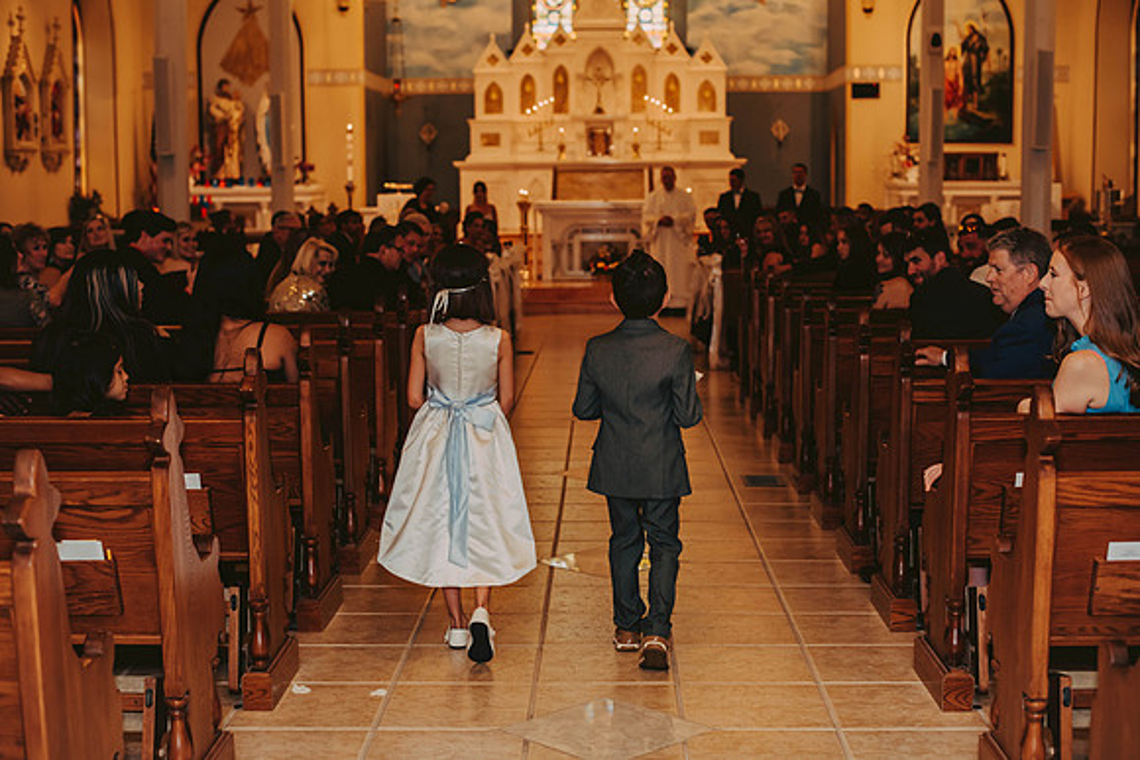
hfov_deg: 39.6
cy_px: 380
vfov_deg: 27.0
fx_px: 1584
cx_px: 570
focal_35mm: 50
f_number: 2.8
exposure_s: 1/125
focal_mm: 50
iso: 800
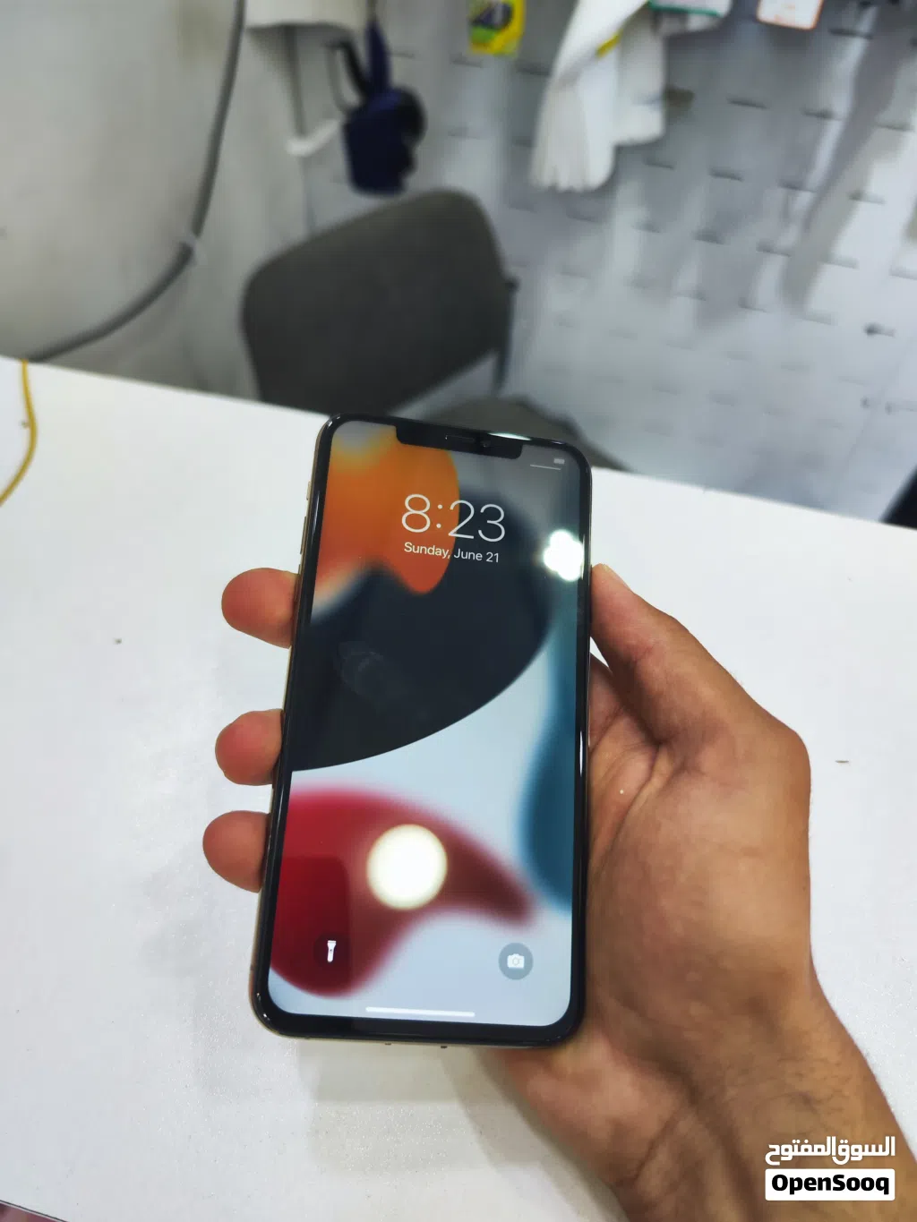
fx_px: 812
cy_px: 611
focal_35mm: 23
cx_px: 458
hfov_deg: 58.9
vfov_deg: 73.9
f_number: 1.69
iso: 275
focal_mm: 7.01
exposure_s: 1/100
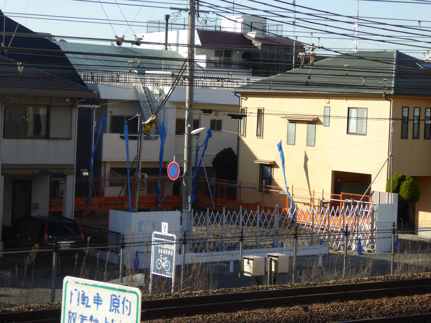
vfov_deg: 15.1
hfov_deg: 20.0
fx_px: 1220
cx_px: 216
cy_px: 162
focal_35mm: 98
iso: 100
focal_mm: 16.1
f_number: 4.9
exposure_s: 1/320
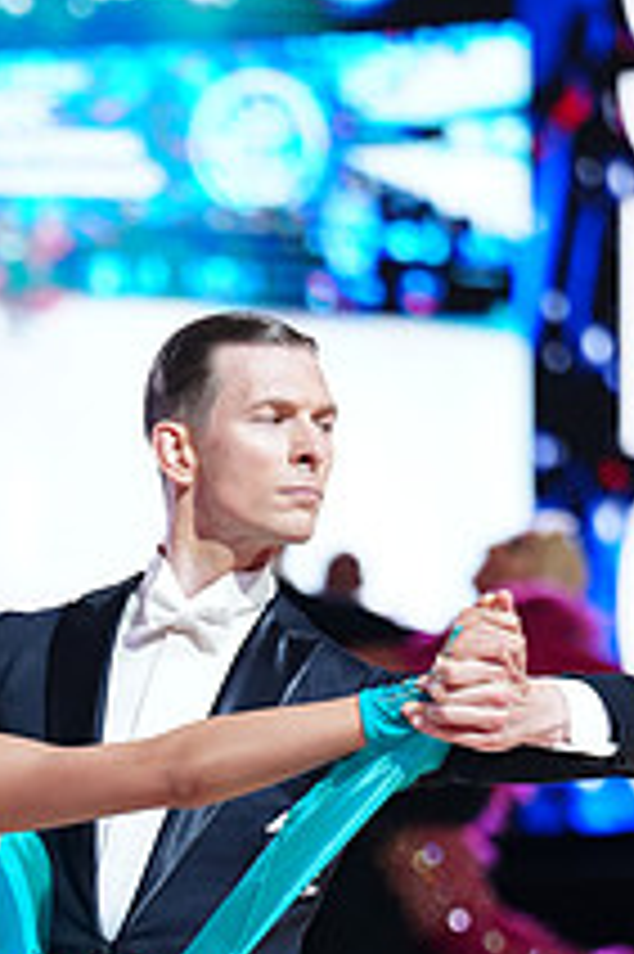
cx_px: -79
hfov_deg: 4.0
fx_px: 9049
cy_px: 1138
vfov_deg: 6.0
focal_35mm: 342
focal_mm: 125
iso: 2000
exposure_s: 1/500
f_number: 2.8
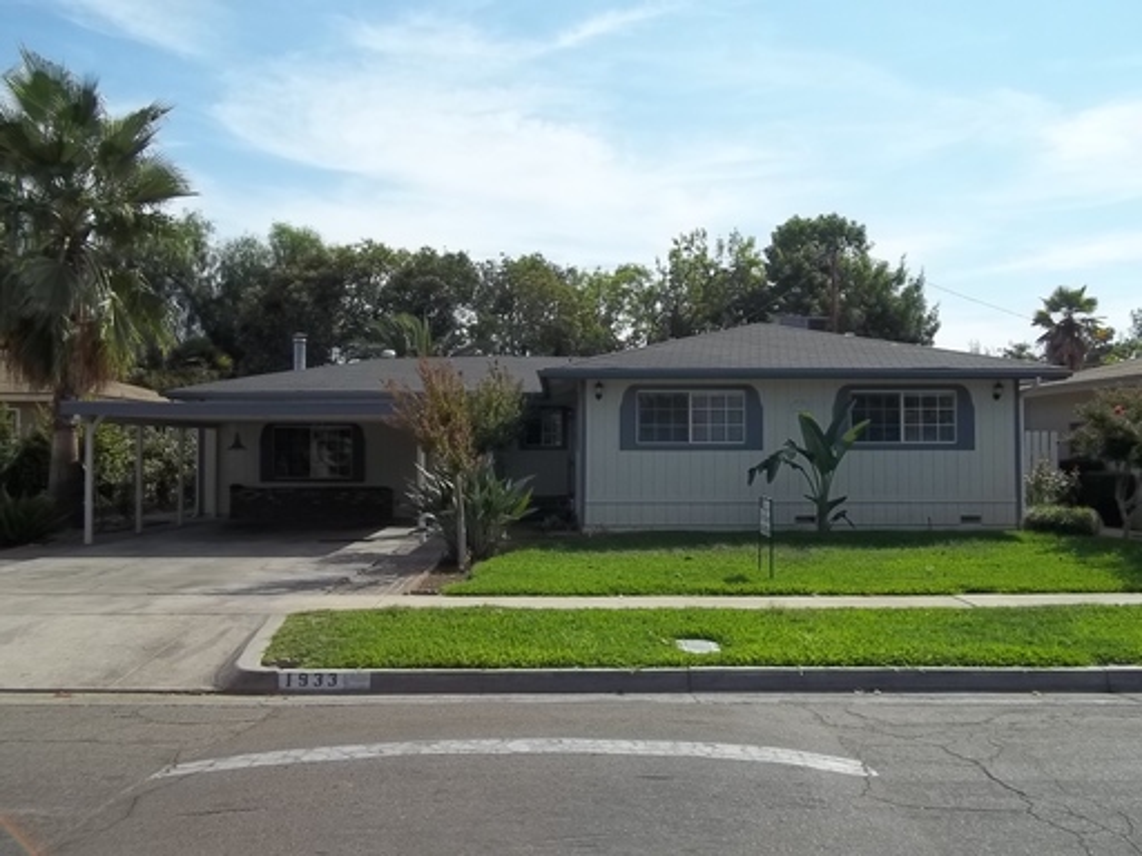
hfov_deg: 56.8
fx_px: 1056
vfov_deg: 44.2
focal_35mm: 32
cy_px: 428
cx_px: 571
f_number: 8.8
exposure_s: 1/160
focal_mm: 5.7
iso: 64
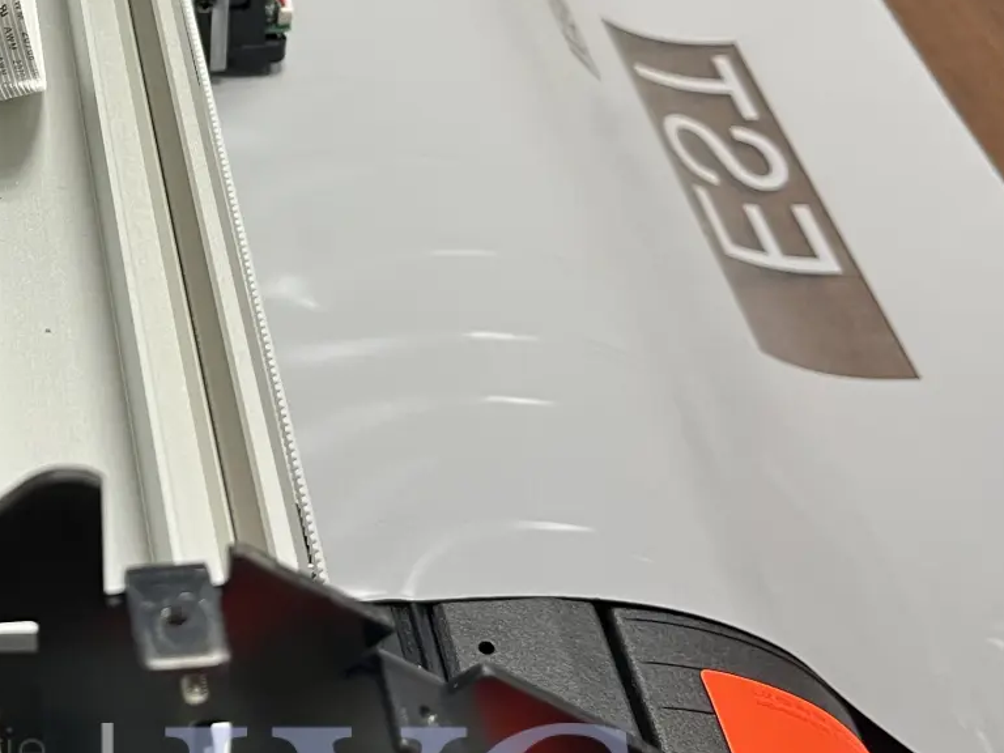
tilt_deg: -41.0
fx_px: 1885
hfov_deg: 27.3
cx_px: -106
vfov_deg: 22.3
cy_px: 165
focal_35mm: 65
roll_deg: +6.0
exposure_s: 1/50
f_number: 1.6
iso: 100
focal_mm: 5.1
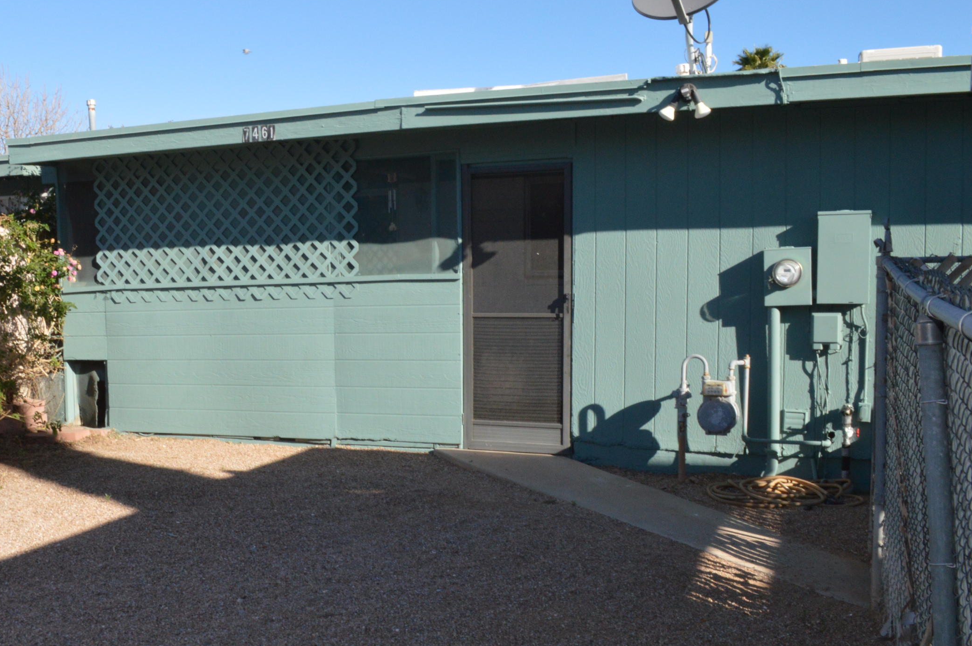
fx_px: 1052
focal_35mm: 39
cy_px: 378
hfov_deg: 48.3
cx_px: 285
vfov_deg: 34.1
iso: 800
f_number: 18
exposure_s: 1/200
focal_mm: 18
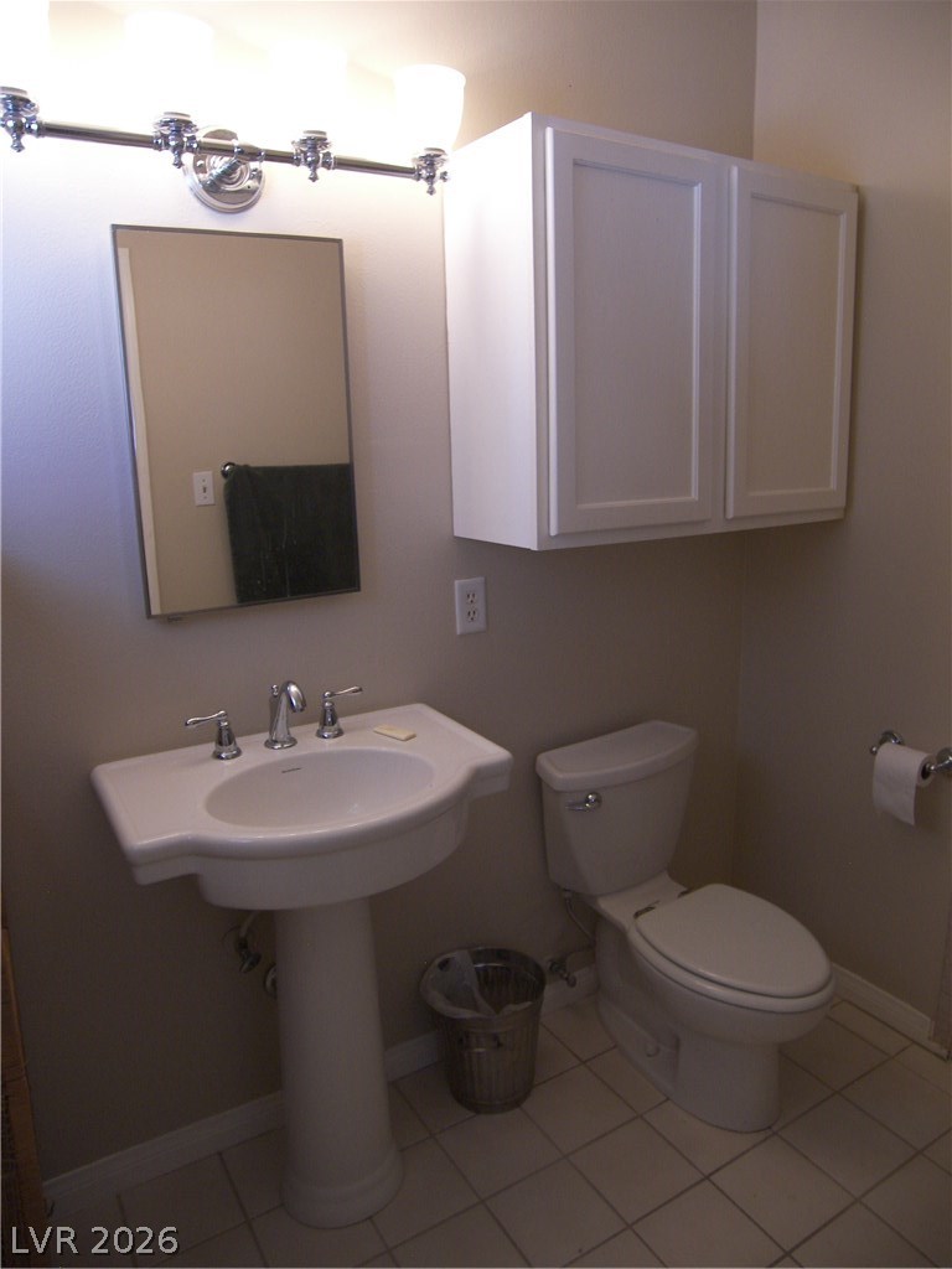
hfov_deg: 56.8
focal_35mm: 24
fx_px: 880
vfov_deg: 71.6
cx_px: 476
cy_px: 634
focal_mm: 5
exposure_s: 1/30
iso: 100
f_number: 2.8
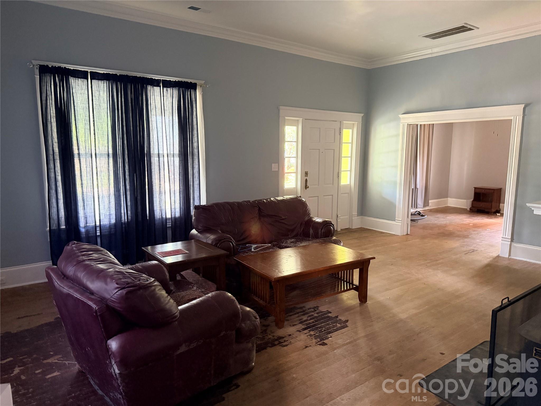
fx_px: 375
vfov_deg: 56.8
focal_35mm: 24
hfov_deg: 71.6
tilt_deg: -7.5
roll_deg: -1.4
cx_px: 270
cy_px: 203
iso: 800
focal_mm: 6.76
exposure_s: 1/55
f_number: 1.78
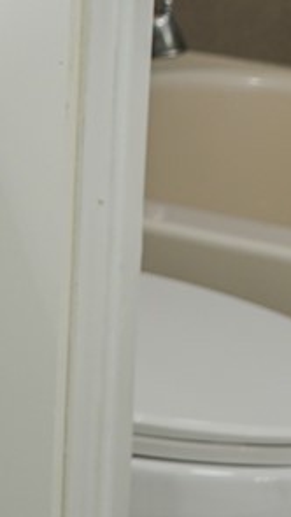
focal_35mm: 175
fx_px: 2400
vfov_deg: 11.8
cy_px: -257
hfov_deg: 6.3
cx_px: -644
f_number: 5
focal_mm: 29
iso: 200
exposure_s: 1/40
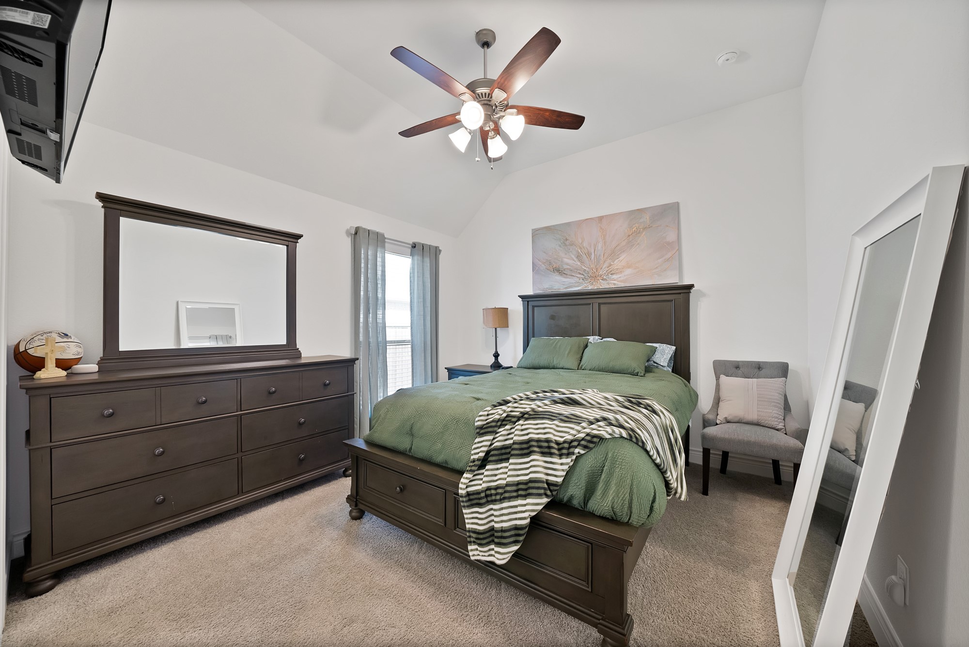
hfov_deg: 112.6
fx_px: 323
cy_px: 324
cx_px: 484
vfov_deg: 90.1
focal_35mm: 12
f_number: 9
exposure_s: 1/3
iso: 640
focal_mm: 12
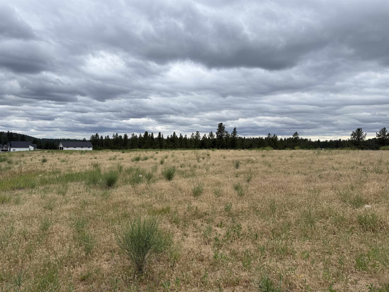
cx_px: 194
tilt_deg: +0.2
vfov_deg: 56.8
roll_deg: -0.9
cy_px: 146
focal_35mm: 24
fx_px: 270
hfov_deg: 71.6
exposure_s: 1/2232
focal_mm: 6.76
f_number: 1.78
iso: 80
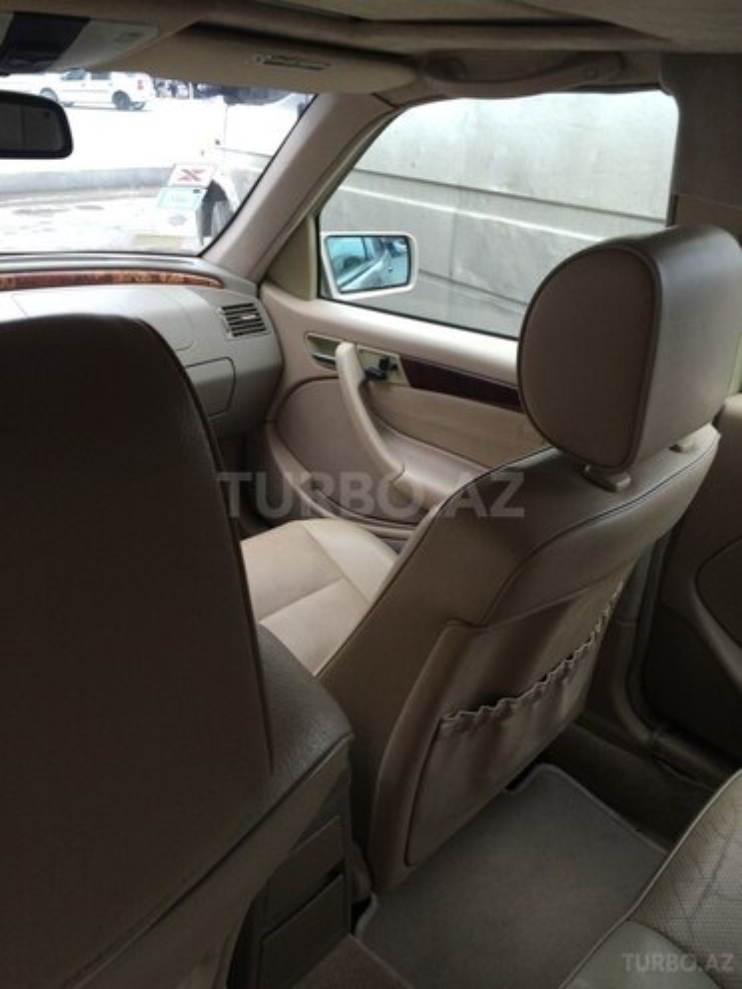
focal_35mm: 29
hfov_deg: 48.2
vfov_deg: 61.7
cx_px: 371
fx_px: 829
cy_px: 494
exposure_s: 1/100
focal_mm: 4.15
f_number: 2.2
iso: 64
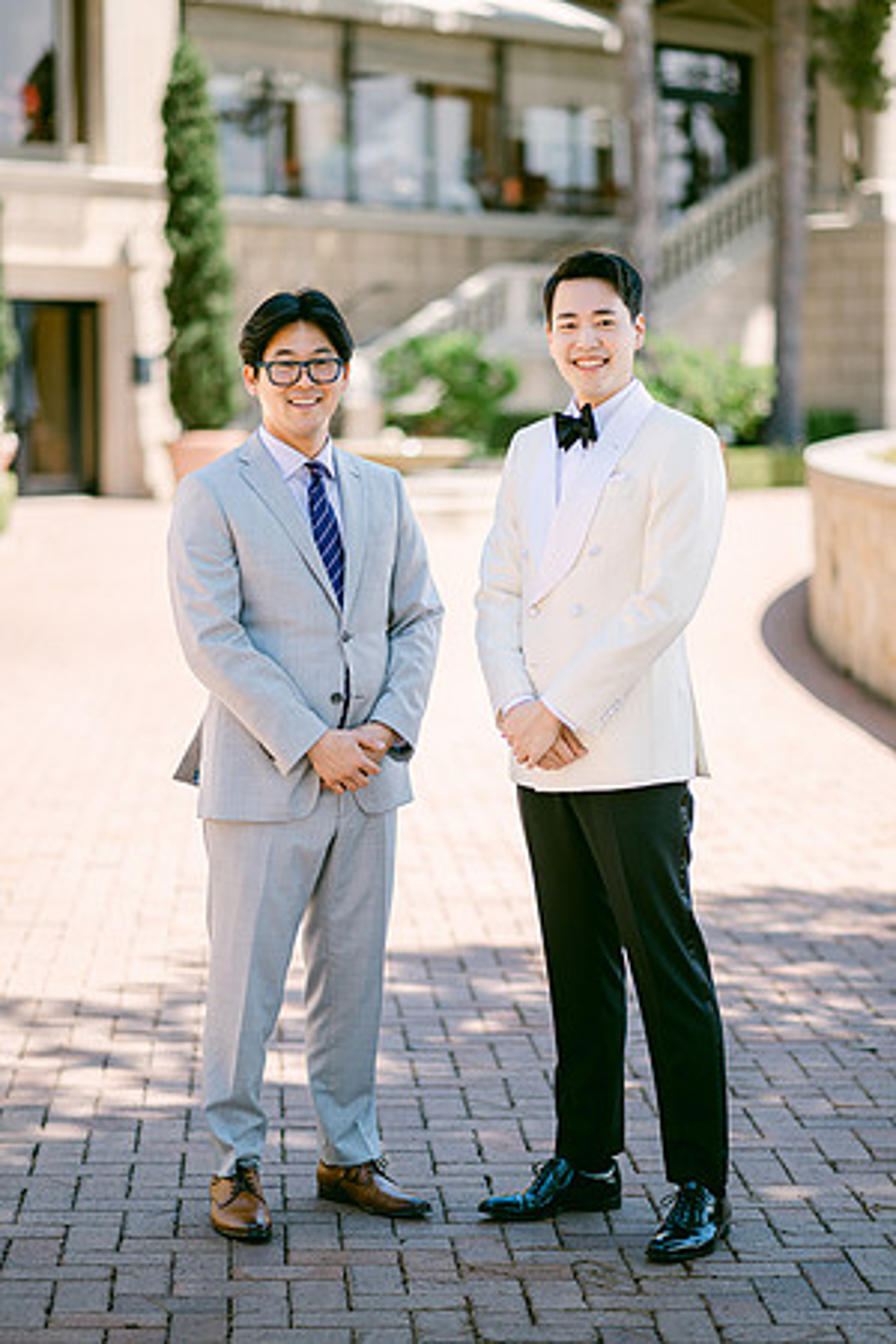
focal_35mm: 85
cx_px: 448
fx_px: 3173
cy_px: 672
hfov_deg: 16.1
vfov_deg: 23.9
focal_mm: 85
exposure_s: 1/1600
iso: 64
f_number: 1.8
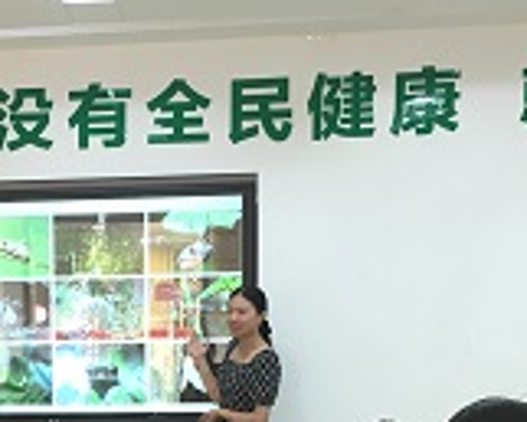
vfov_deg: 16.8
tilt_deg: -4.5
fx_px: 1373
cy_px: 499
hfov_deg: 21.1
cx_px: 20
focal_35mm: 88
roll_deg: +1.4
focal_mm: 4.15
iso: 64
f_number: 2.2
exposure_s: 1/33
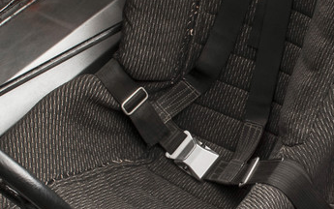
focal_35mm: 85
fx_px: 774
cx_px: 294
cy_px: 159
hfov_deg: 23.8
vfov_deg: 15.3
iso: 100
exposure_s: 2.5
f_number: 16
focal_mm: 24
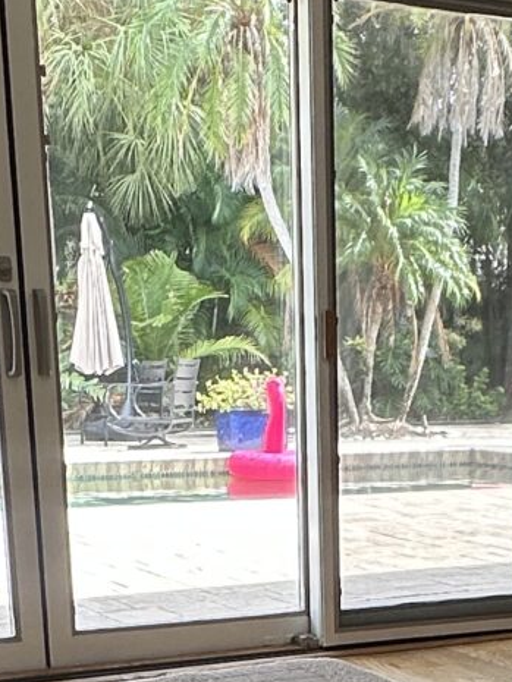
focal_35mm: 77
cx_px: 412
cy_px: 839
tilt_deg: -17.8
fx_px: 1518
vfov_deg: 23.0
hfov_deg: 19.0
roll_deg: -0.8
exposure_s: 1/108
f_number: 2.2
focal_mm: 2.22
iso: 40
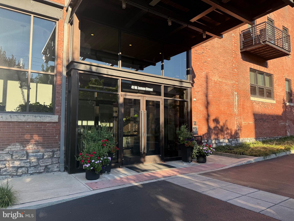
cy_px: 110
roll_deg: +0.0
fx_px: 204
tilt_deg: +5.0
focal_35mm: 24
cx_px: 147
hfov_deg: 71.6
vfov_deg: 56.8
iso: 80
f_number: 1.78
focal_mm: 6.76
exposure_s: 1/822
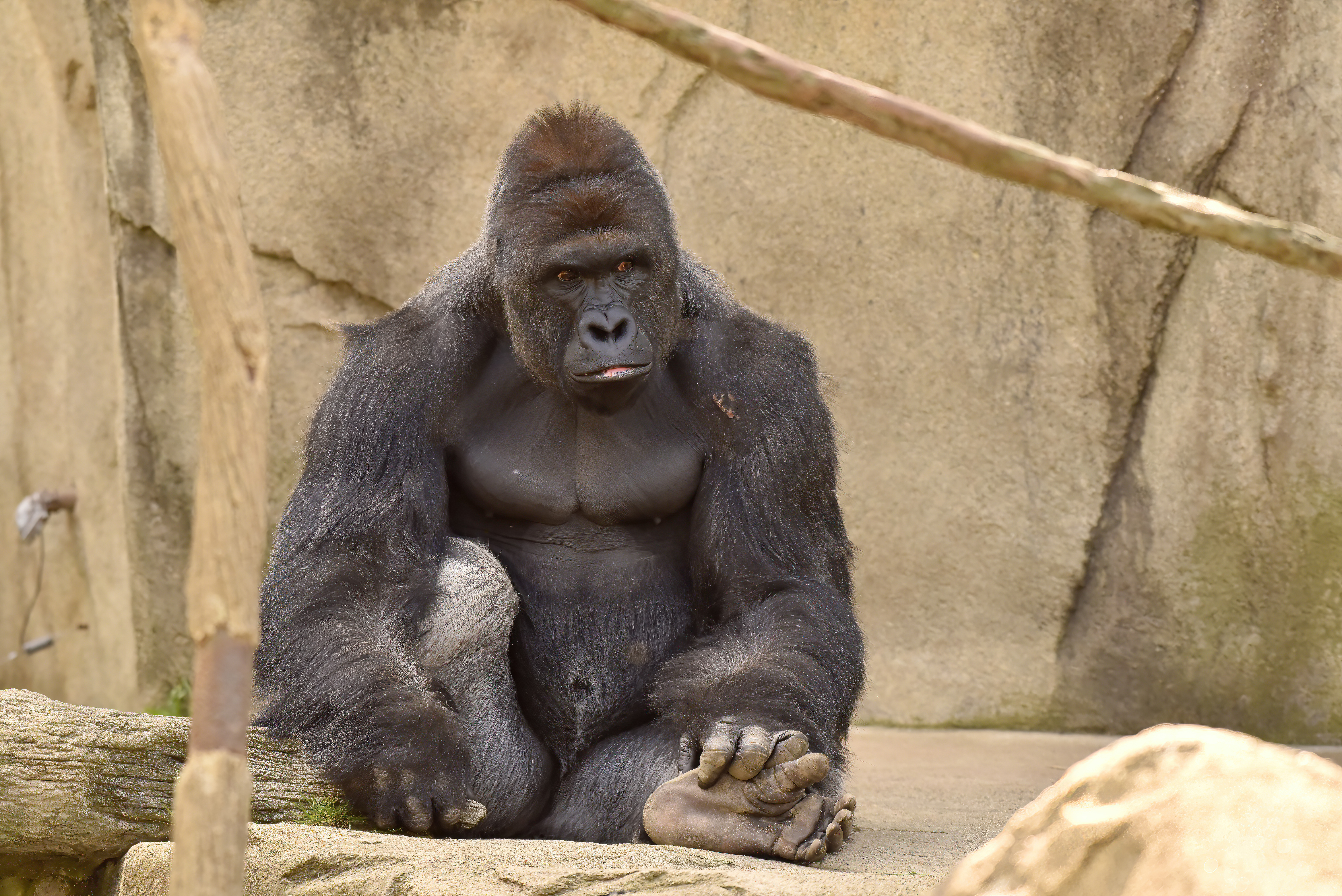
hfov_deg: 8.2
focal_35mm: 250
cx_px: 671
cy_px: 448
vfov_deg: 5.5
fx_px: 9322
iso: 800
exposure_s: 1/800
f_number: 5.6
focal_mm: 250
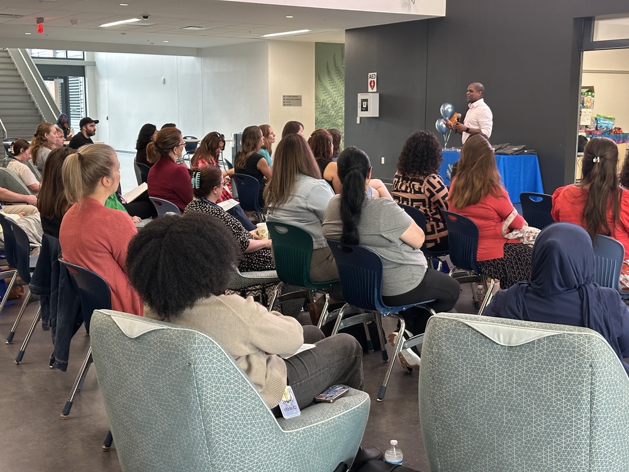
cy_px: 236
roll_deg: -0.7
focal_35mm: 48
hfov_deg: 39.7
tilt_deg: -8.8
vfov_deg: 30.3
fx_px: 872
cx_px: 314
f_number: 1.78
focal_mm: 6.86
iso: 250
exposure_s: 1/60
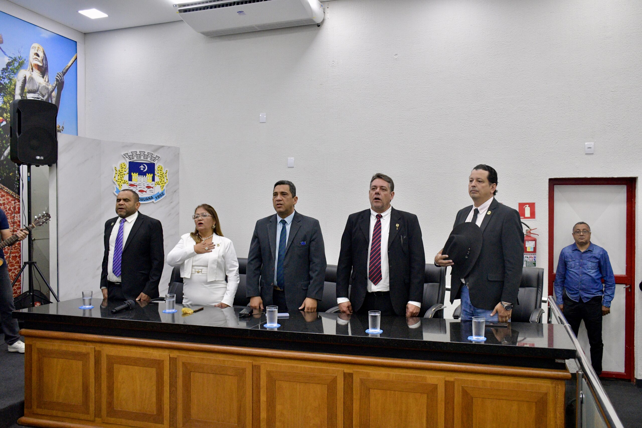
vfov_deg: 40.0
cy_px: 214
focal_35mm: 33
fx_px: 588
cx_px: 321
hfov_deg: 57.2
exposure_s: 1/160
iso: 3200
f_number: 5.6
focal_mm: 22
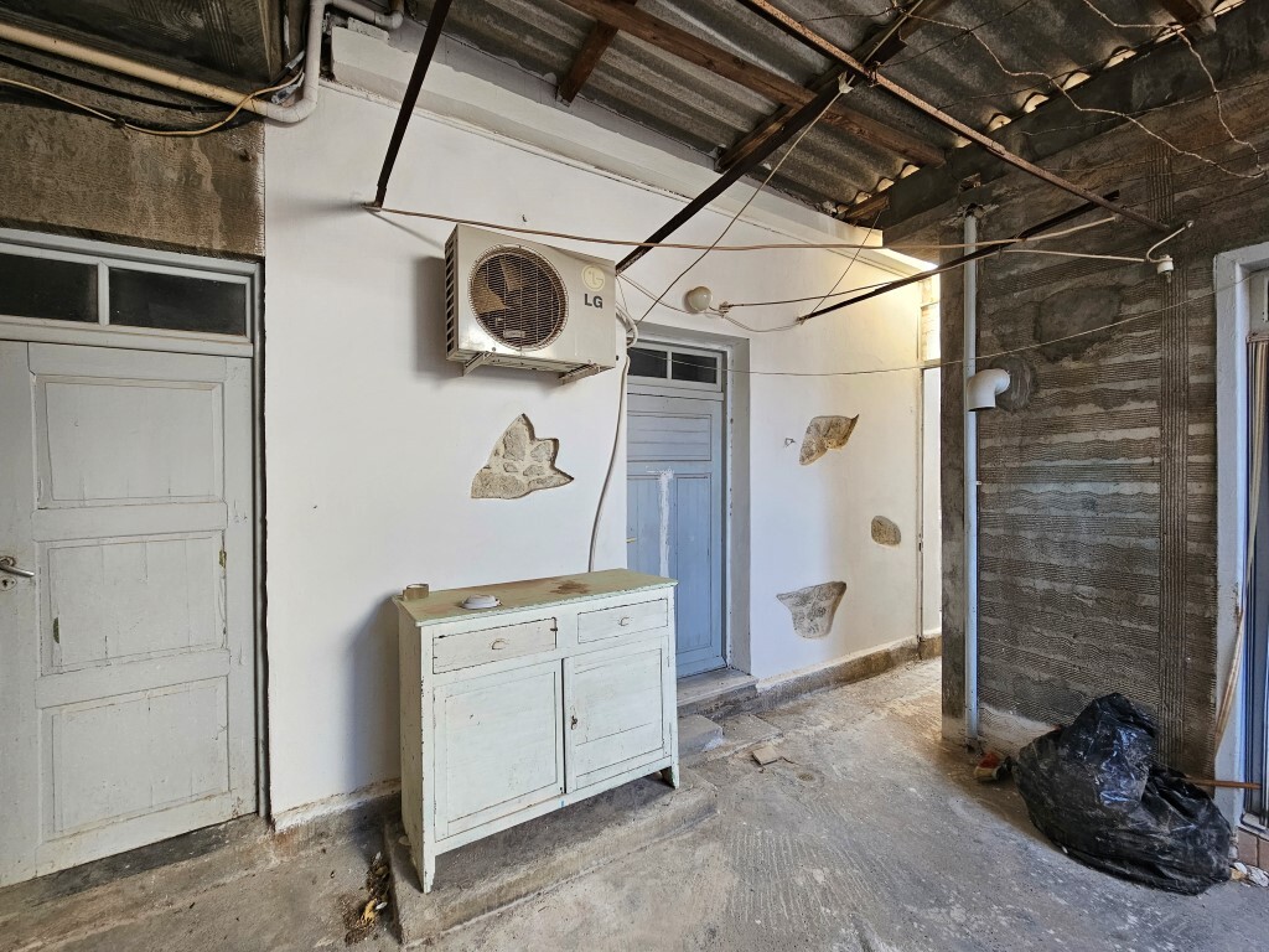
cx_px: 634
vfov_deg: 89.9
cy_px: 476
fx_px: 477
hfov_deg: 106.2
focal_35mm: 13
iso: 100
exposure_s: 1/100
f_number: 2.2
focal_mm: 2.2
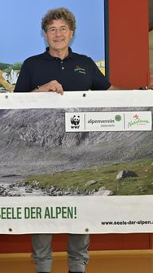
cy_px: 138
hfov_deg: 20.1
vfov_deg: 37.2
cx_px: -28
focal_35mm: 56
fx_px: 405
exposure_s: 1/60
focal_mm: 35
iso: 1600
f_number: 7.1
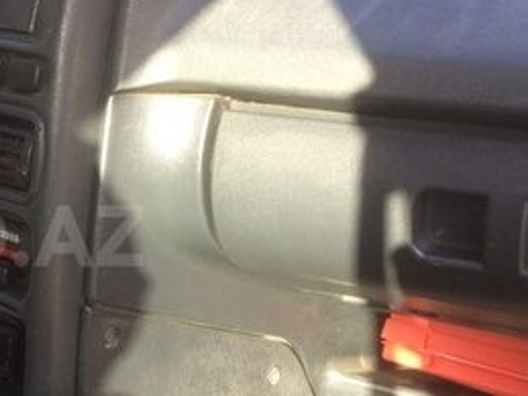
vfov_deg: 19.9
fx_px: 1128
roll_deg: +1.2
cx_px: -65
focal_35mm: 74
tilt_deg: -19.3
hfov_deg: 24.4
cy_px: 236
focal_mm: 4.15
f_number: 2.2
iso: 32
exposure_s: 1/100
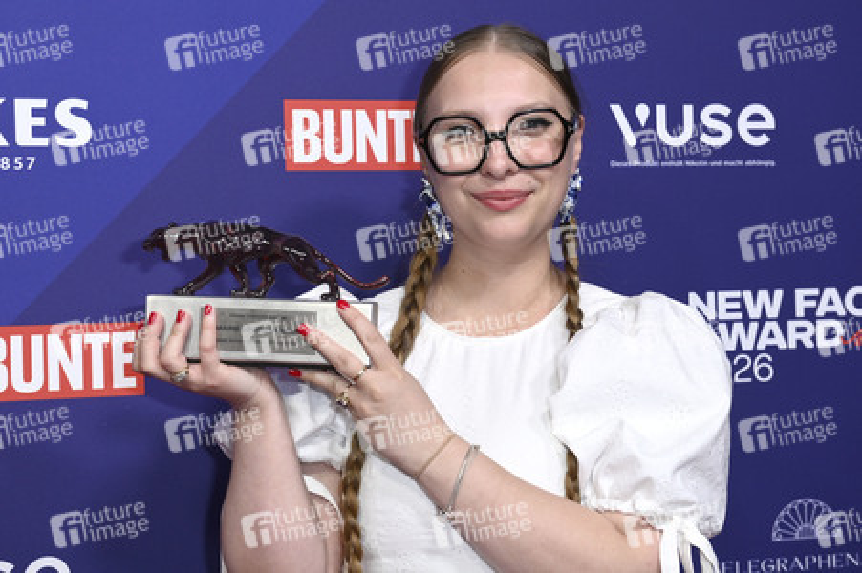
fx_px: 1436
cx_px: 431
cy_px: 286
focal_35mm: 60
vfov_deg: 22.6
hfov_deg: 33.4
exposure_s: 1/250
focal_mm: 60
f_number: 5.6
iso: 800
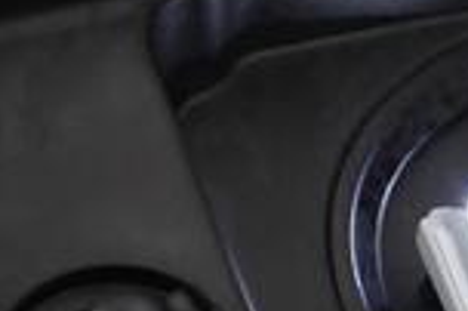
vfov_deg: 12.6
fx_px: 1364
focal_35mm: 105
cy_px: 413
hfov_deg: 16.2
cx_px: 856
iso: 6400
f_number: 4.5
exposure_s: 1/125
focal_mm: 25
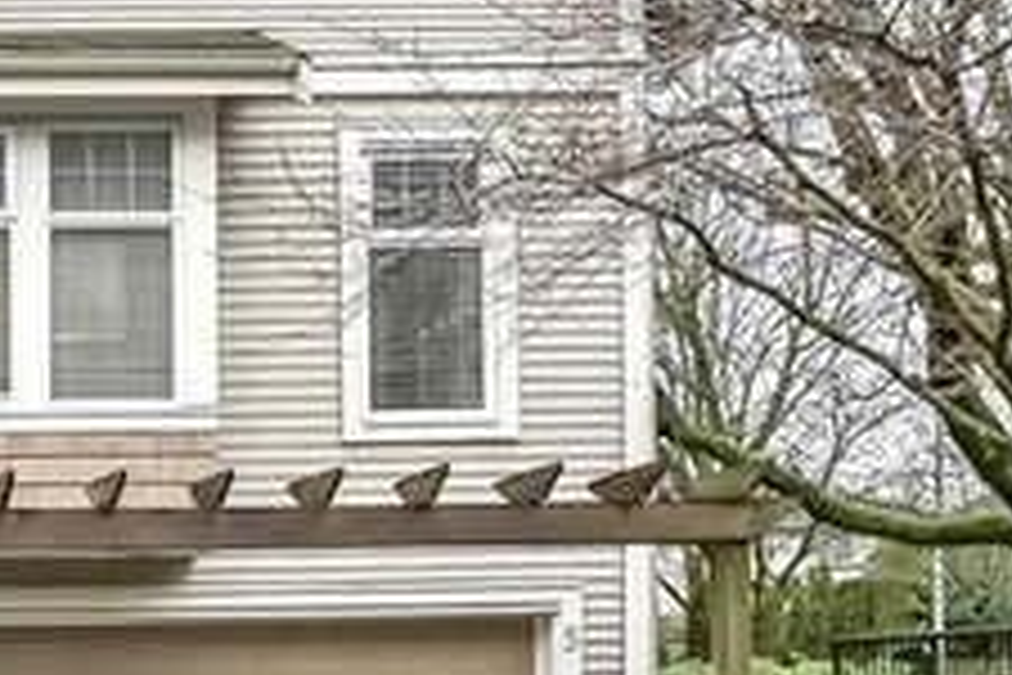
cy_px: -54
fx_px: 1602
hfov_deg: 29.1
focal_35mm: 57
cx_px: -270
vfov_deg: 22.5
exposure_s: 1/100
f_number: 5.6
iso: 80
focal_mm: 16
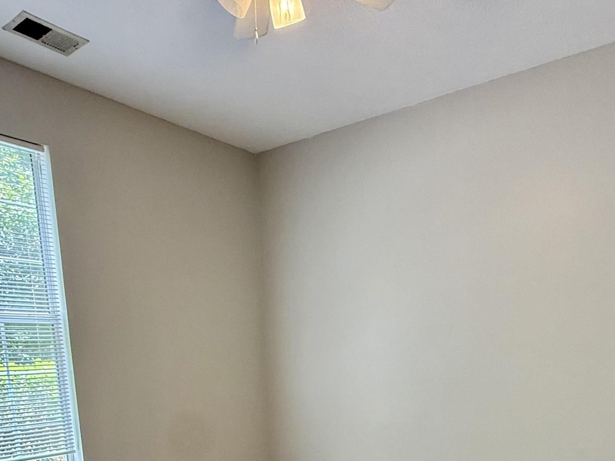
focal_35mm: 31
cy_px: 456
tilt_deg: -10.9
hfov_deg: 58.3
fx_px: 551
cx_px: 326
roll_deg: +0.9
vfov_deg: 40.2
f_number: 2.2
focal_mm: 2.22
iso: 200
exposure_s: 1/120
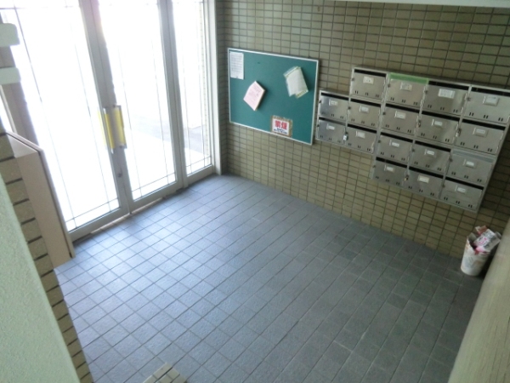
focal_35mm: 24
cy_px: 192
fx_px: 354
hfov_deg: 71.6
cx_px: 255
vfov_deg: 56.8
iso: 400
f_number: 3.2
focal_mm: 4.3
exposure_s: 1/60
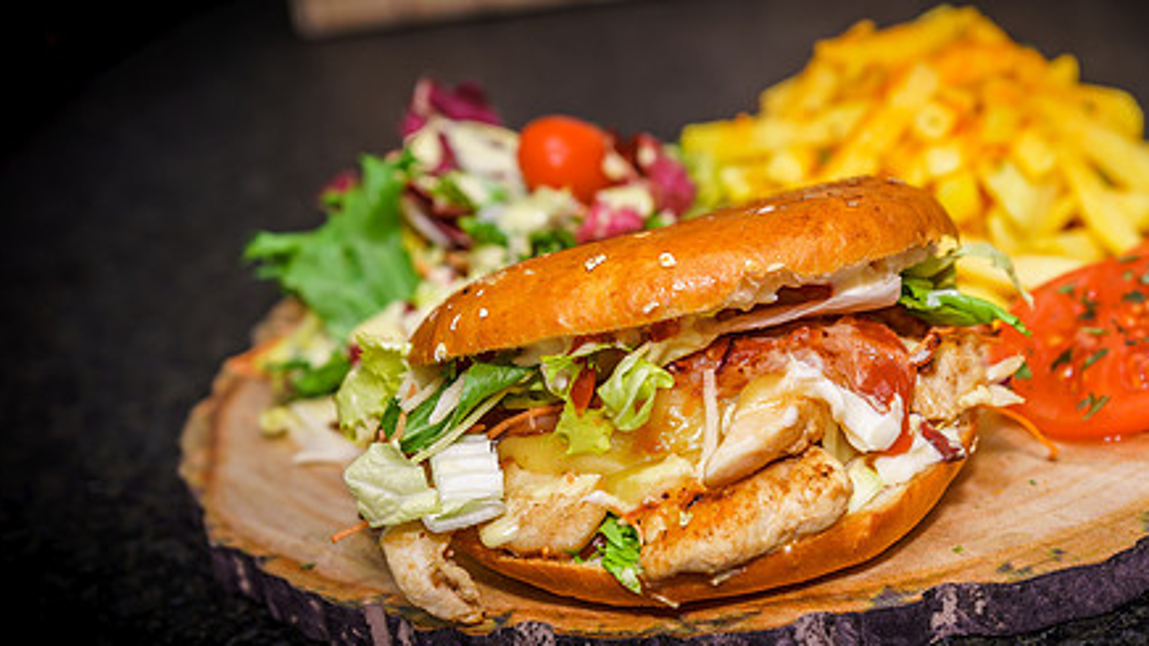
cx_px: 748
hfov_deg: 21.3
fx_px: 3046
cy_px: 367
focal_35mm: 100
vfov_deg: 12.1
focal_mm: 70
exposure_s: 1/250
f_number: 4
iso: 100
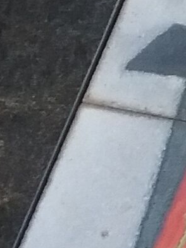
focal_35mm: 205
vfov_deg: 9.6
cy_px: 45
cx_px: 538
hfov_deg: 6.6
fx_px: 1469
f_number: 2.2
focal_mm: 3.3
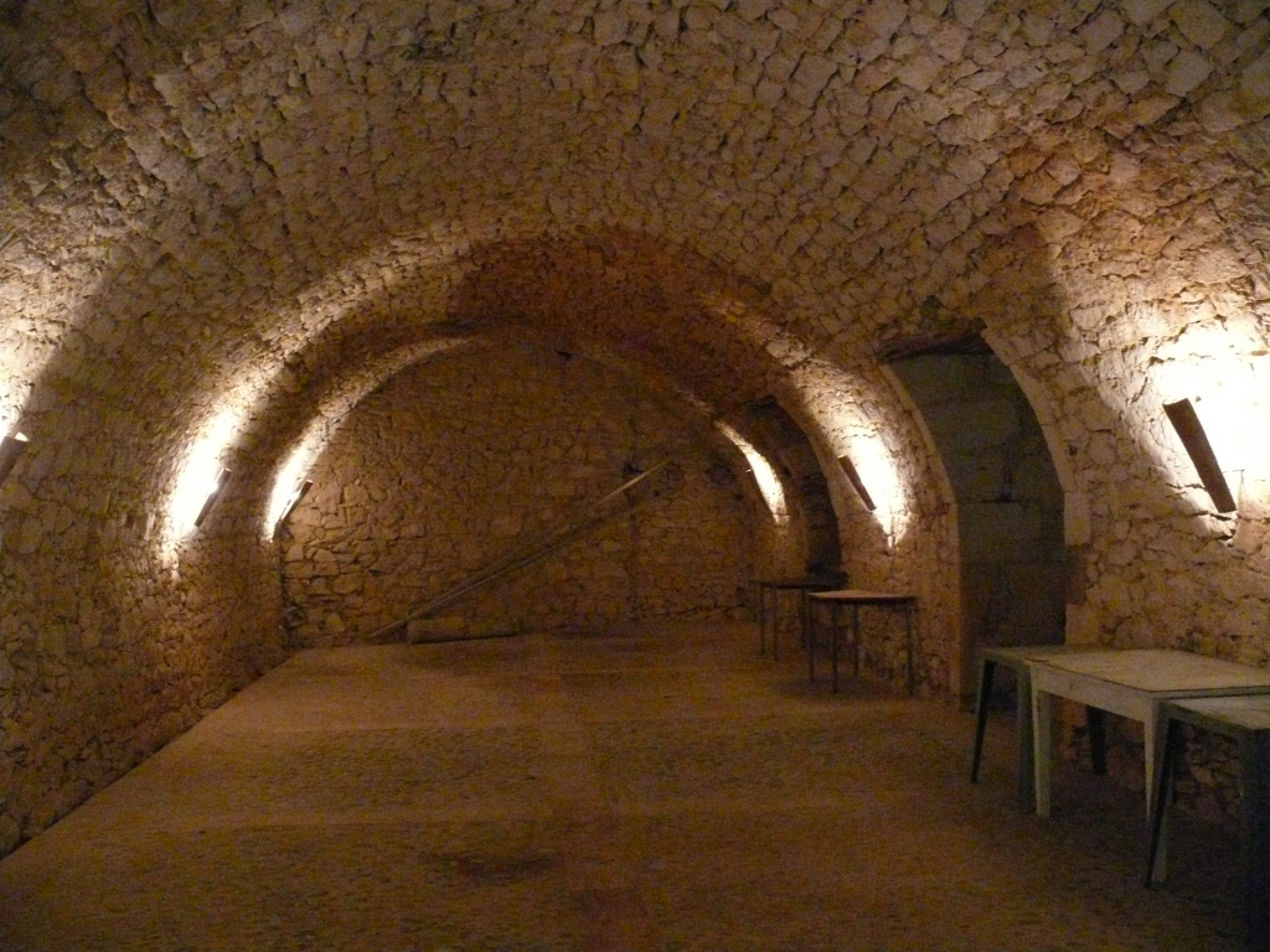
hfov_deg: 52.6
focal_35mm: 35
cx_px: 635
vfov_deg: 40.7
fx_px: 1284
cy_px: 476
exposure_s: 1/13
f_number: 2.8
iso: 800
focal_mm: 7.4
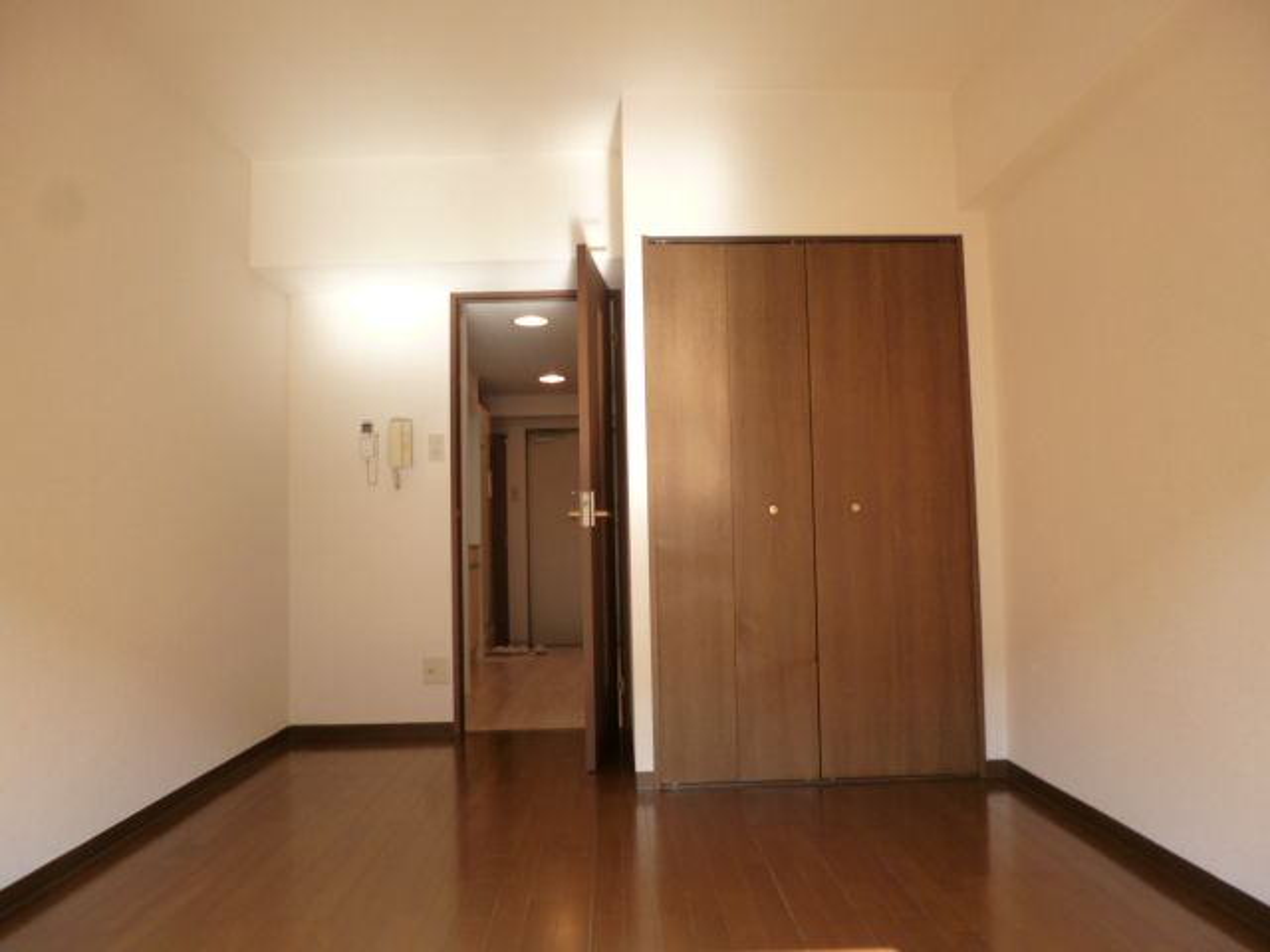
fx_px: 881
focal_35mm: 24
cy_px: 476
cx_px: 635
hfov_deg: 71.6
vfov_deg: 56.8
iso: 160
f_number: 2.5
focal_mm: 4.3
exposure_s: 1/80
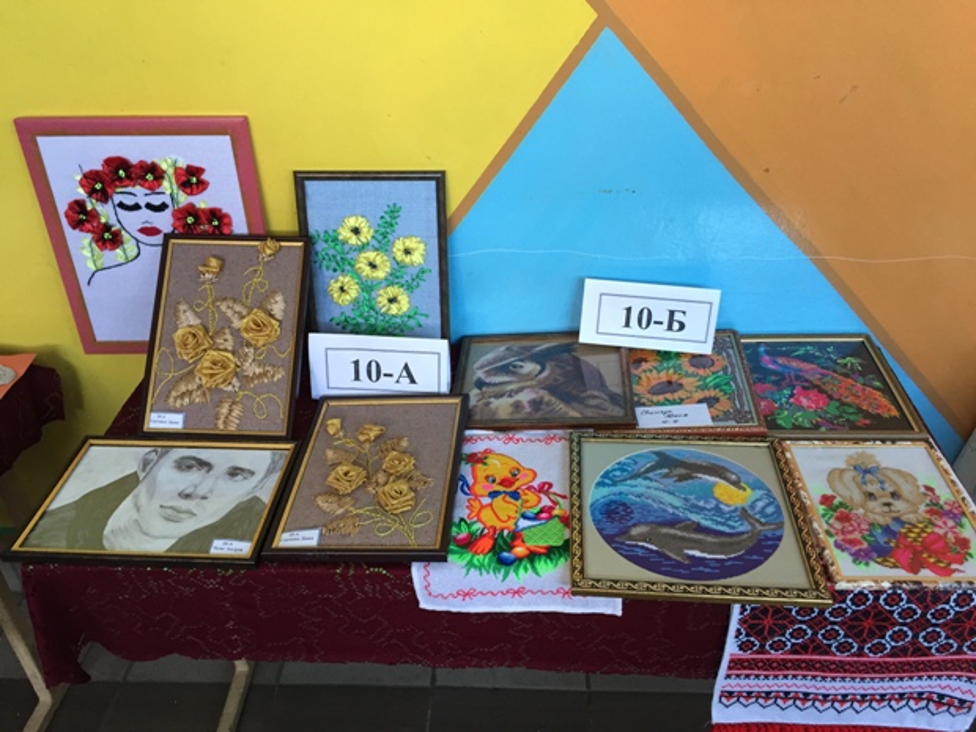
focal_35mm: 29
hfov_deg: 61.7
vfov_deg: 48.2
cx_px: 488
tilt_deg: -35.1
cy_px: 366
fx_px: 818
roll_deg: +1.4
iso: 125
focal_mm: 4.15
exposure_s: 1/33
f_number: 2.2
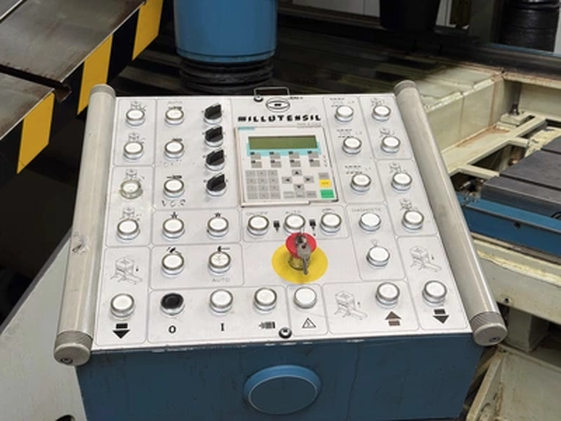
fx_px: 778
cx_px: 280
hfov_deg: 39.7
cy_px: 210
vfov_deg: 30.3
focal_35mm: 48
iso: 100
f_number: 1.78
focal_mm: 6.76
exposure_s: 1/50
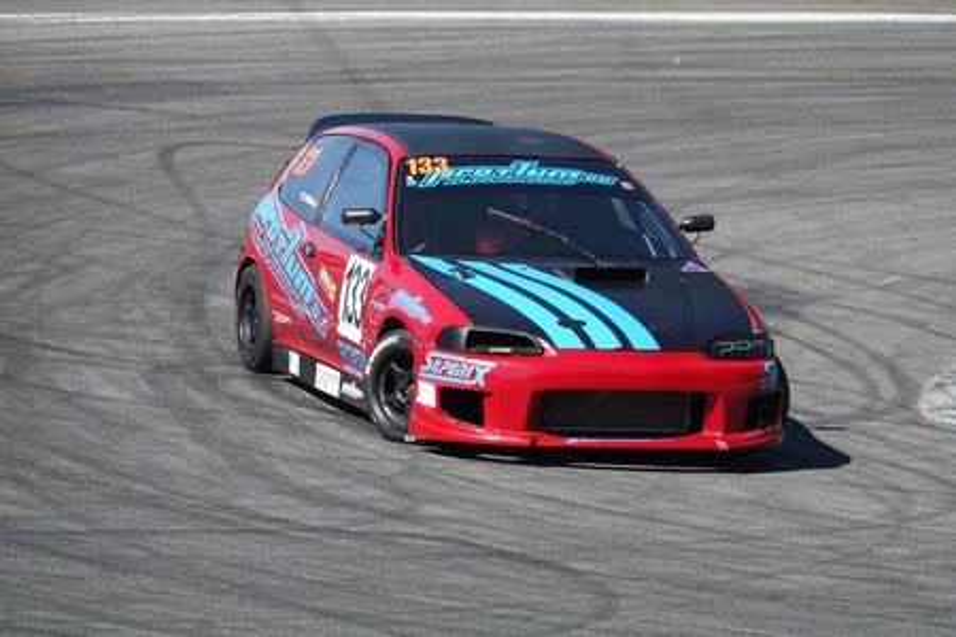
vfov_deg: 6.0
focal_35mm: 229
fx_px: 6081
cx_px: 478
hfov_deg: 9.0
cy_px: 318
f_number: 4
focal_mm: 83.9
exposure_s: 1/800
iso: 125
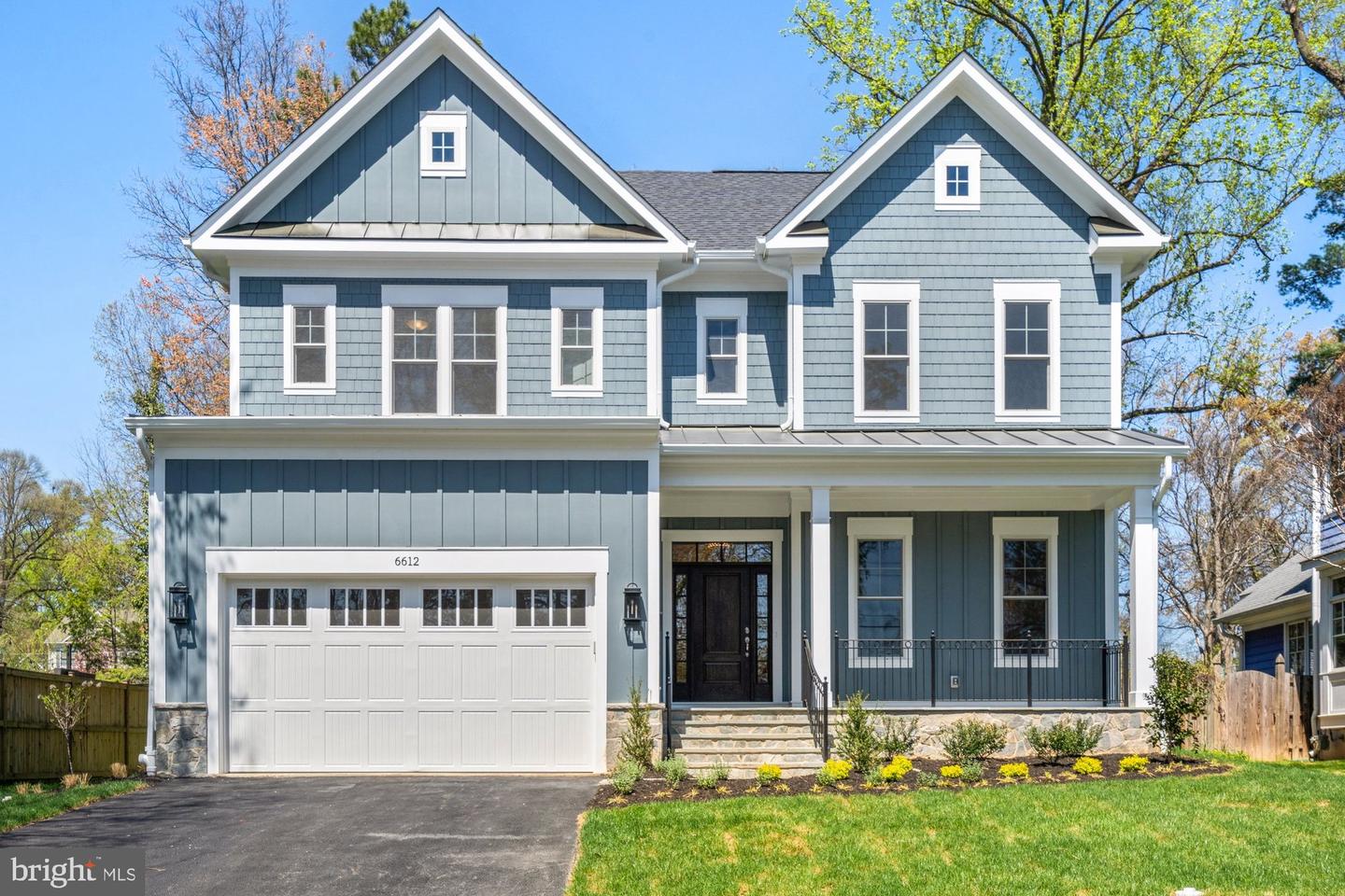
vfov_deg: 38.9
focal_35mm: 34
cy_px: 448
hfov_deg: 55.8
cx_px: 672
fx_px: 1270
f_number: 13
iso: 250
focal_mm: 34
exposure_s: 1/400
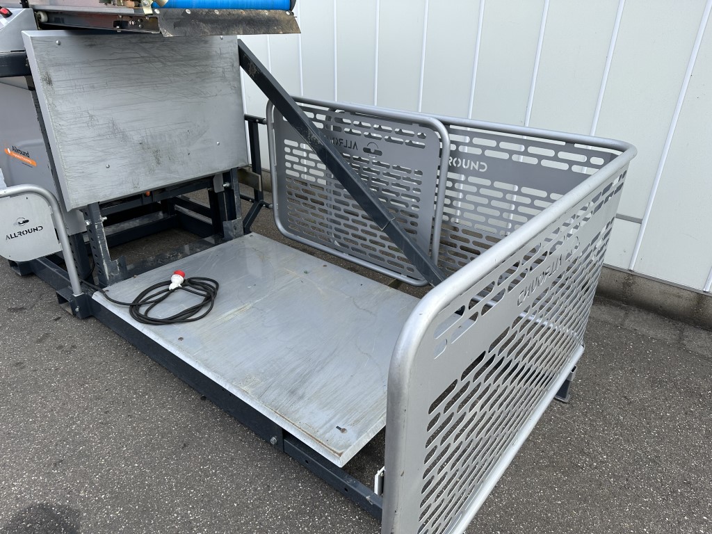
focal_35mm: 24
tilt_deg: -27.8
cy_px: 267
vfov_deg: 56.8
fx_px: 494
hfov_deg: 71.6
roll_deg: -1.4
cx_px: 356
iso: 80
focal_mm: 6.86
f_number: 1.78
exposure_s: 1/1107
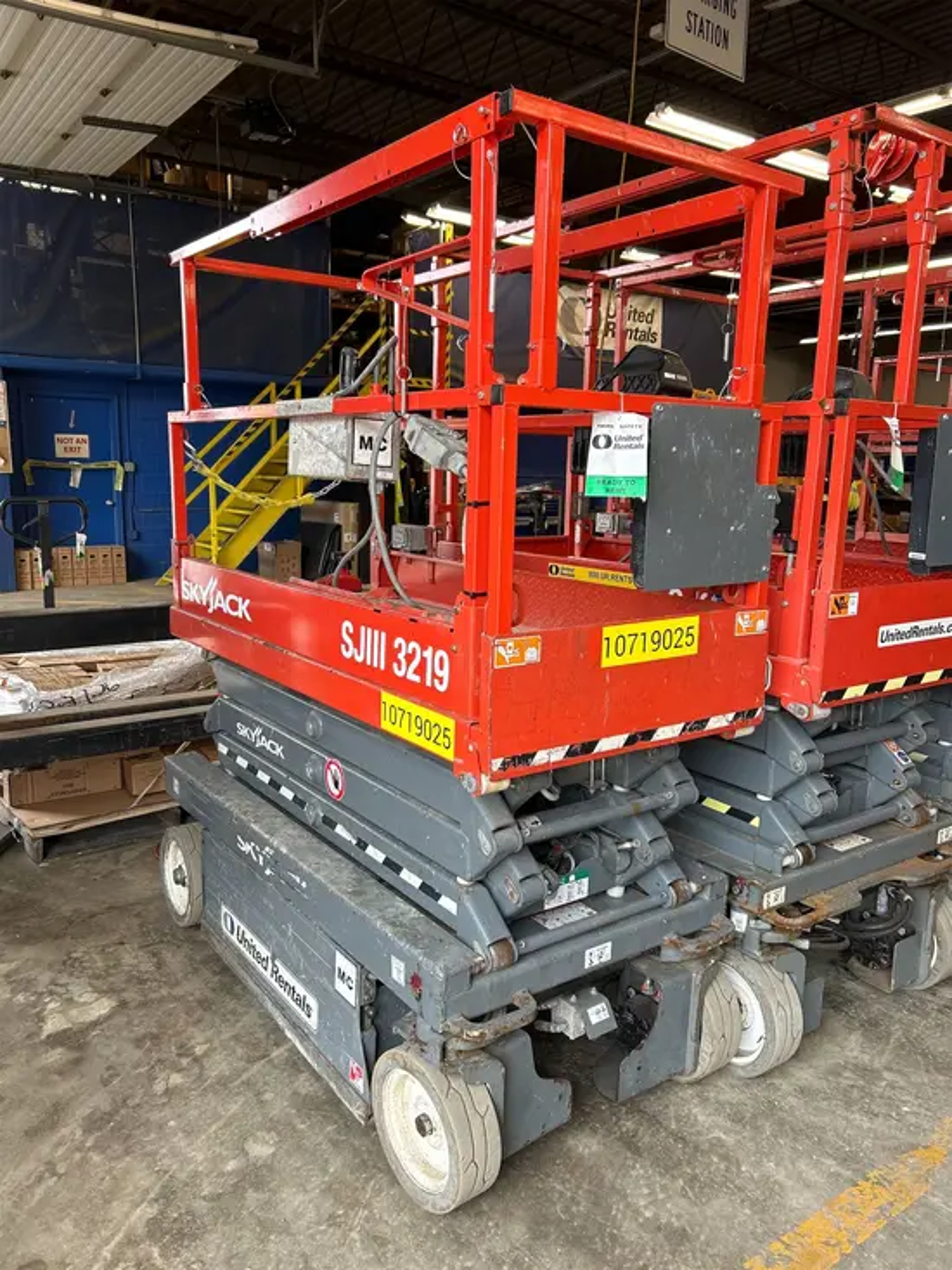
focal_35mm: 26
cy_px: 635
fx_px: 953
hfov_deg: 53.1
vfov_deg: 67.3
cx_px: 476
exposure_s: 1/120
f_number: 1.5
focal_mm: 5.7
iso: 125
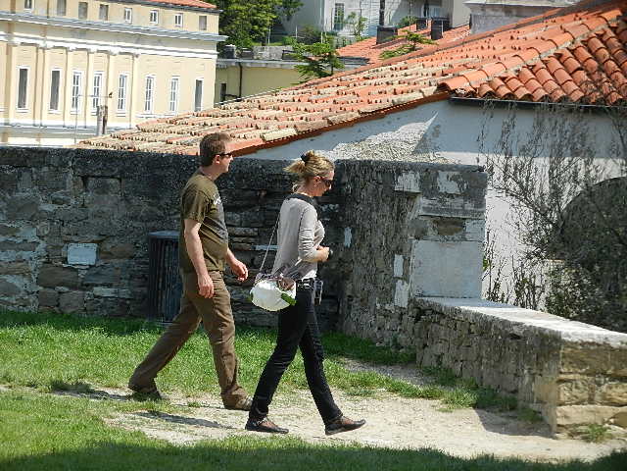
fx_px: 3931
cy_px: 236
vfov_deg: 6.8
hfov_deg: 9.1
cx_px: 314
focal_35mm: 217
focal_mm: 39.1
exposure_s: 1/800
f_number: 5.3
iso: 160
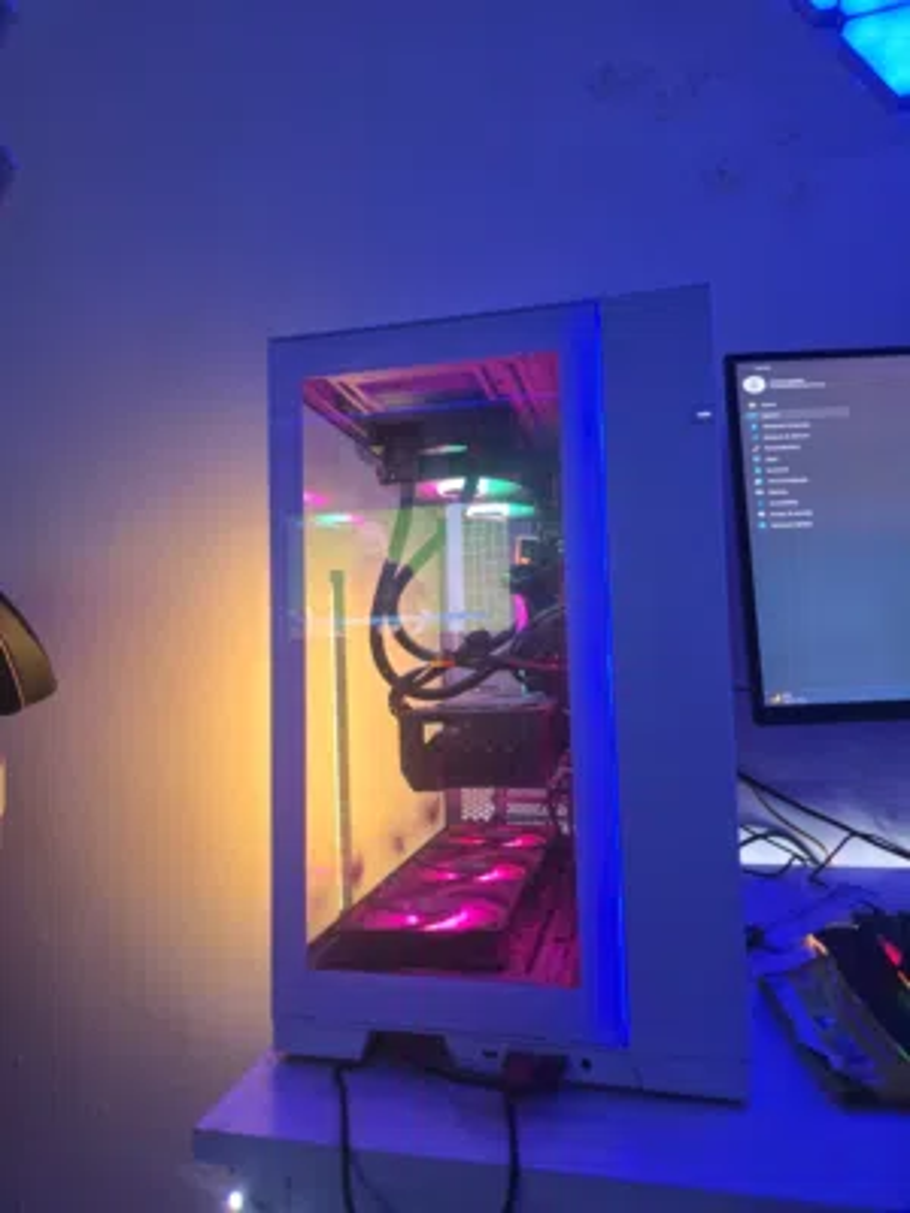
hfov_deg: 58.9
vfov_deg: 73.9
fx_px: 806
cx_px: 455
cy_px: 606
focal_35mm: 23
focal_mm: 6.3
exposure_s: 1/120
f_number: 1.7
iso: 400
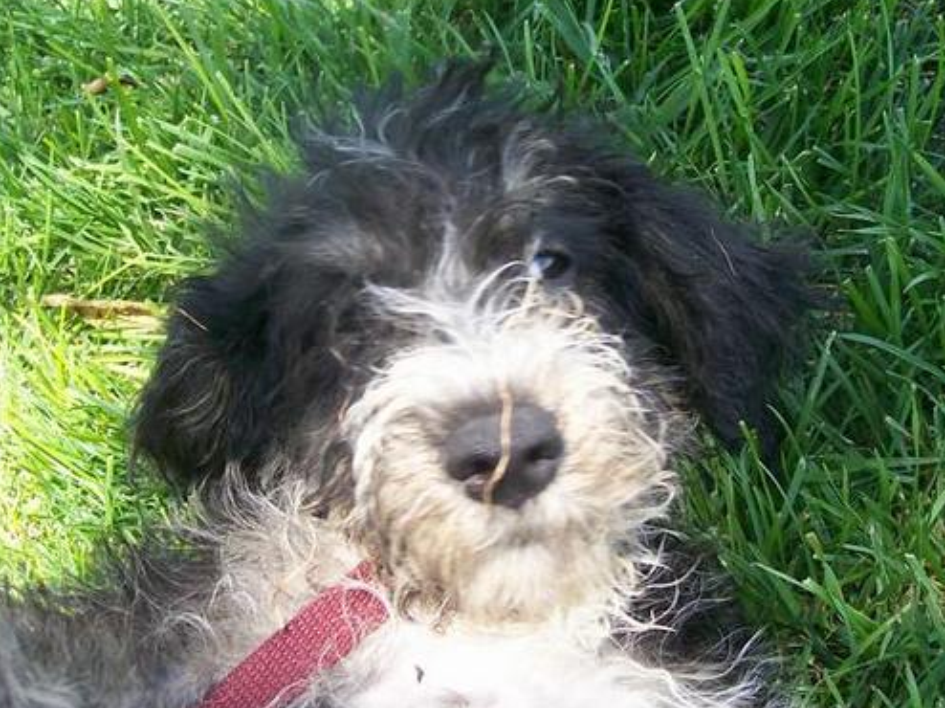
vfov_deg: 26.1
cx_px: 472
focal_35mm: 56
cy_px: 408
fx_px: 1528
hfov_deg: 34.4
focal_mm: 6
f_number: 2.7
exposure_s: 1/265
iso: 80
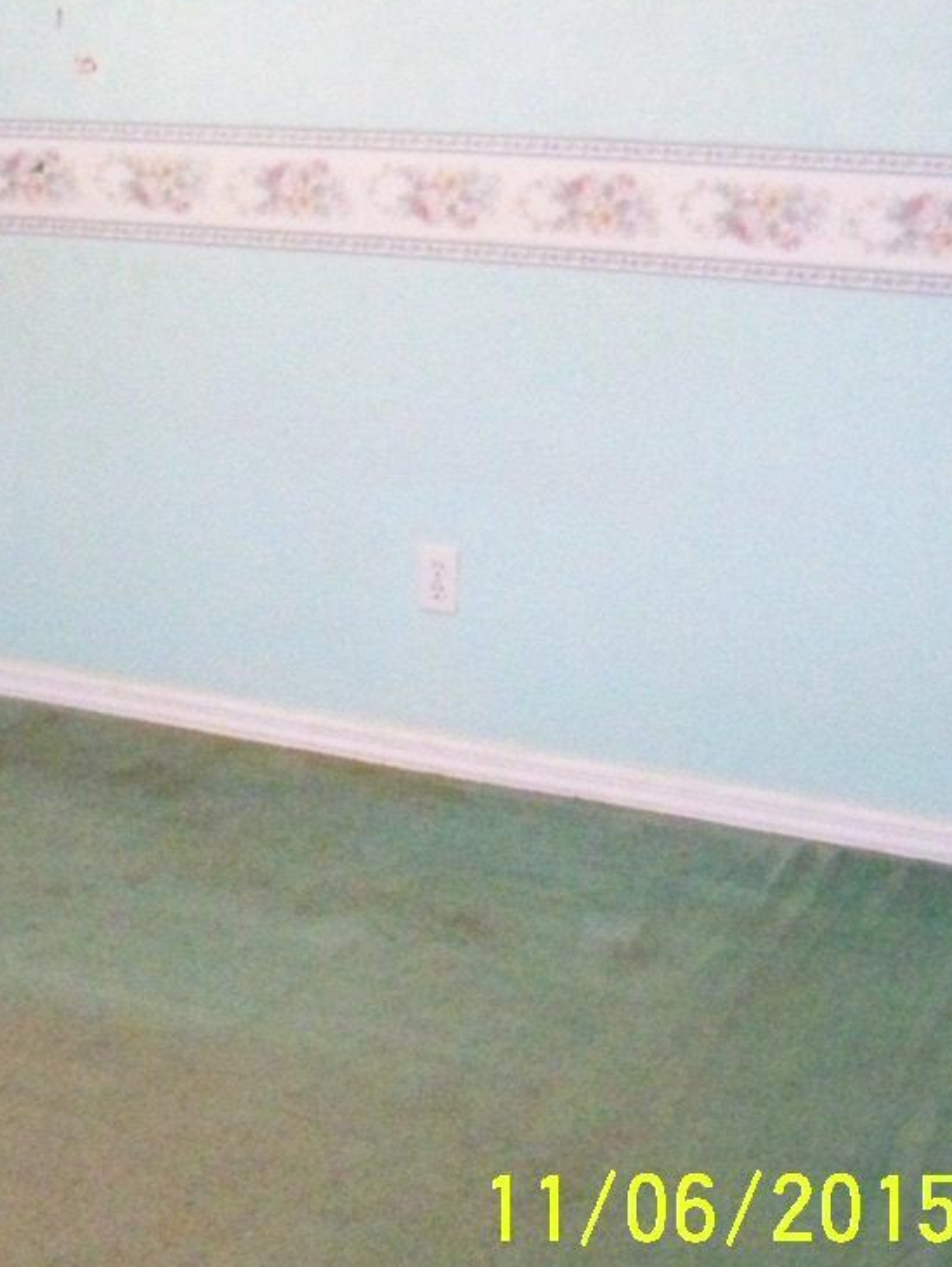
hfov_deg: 22.3
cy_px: 588
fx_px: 2308
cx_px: -23
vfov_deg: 30.7
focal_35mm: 63
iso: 1498
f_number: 2.8
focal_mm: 5.85
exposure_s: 1/30
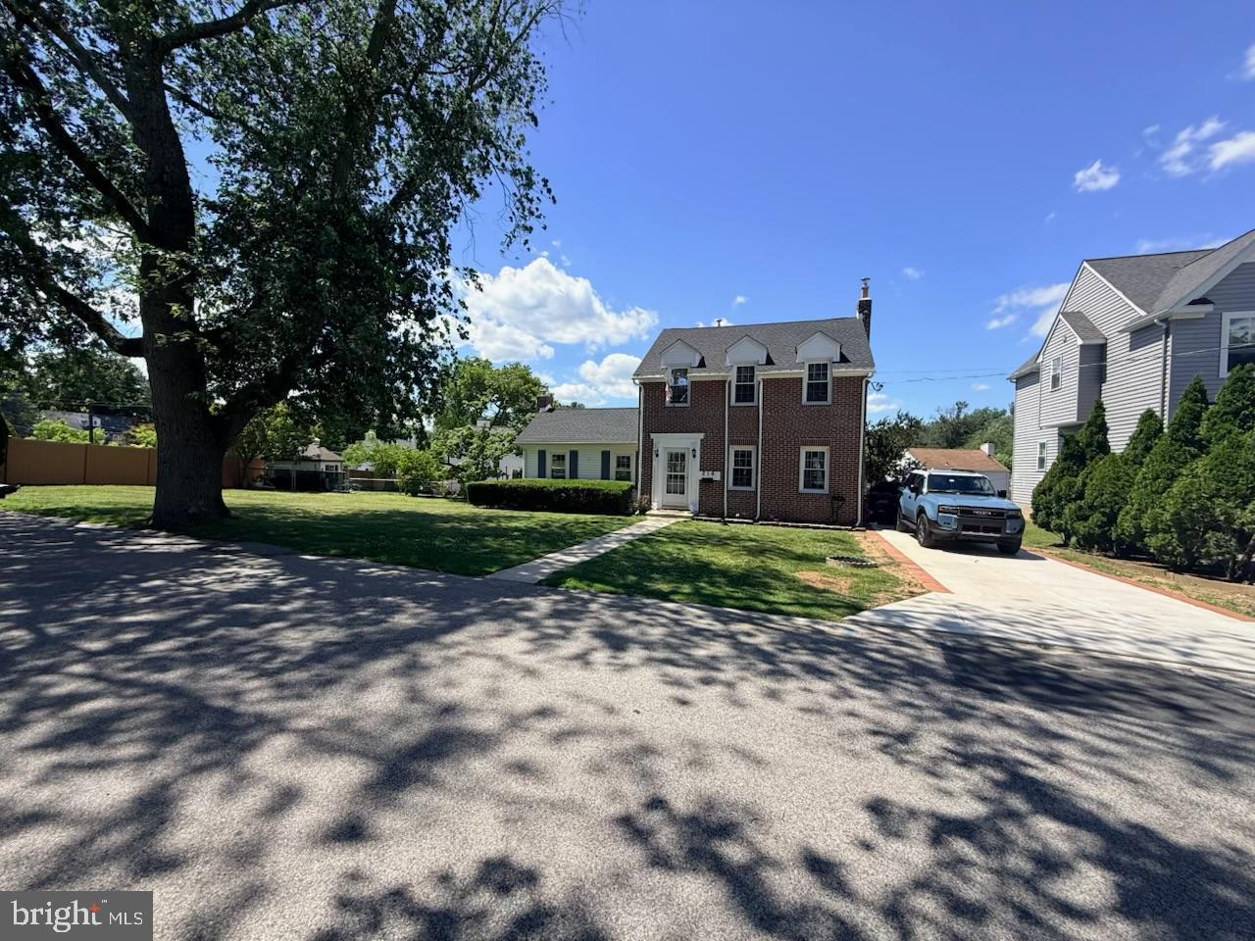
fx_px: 508
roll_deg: -0.4
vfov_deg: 85.7
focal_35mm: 14
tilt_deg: -1.3
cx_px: 628
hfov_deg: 102.1
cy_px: 470
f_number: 2.2
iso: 64
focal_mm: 2.22
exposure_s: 1/1795
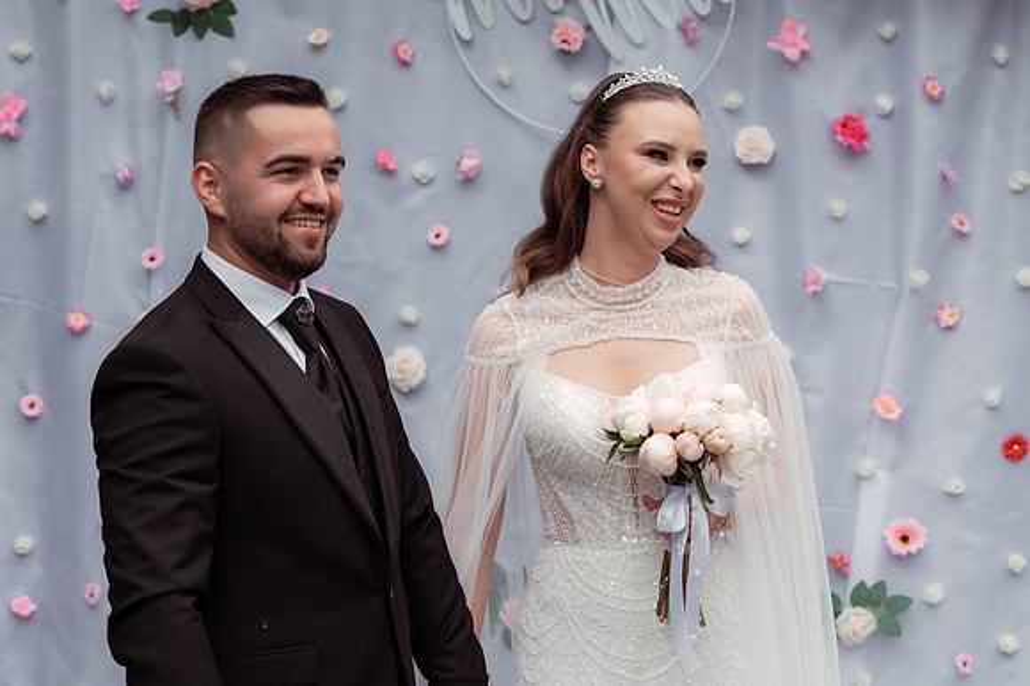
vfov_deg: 16.1
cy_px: 343
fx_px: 2430
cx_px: 515
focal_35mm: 85
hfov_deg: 23.9
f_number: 3.5
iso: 320
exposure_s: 1/1250
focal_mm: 85
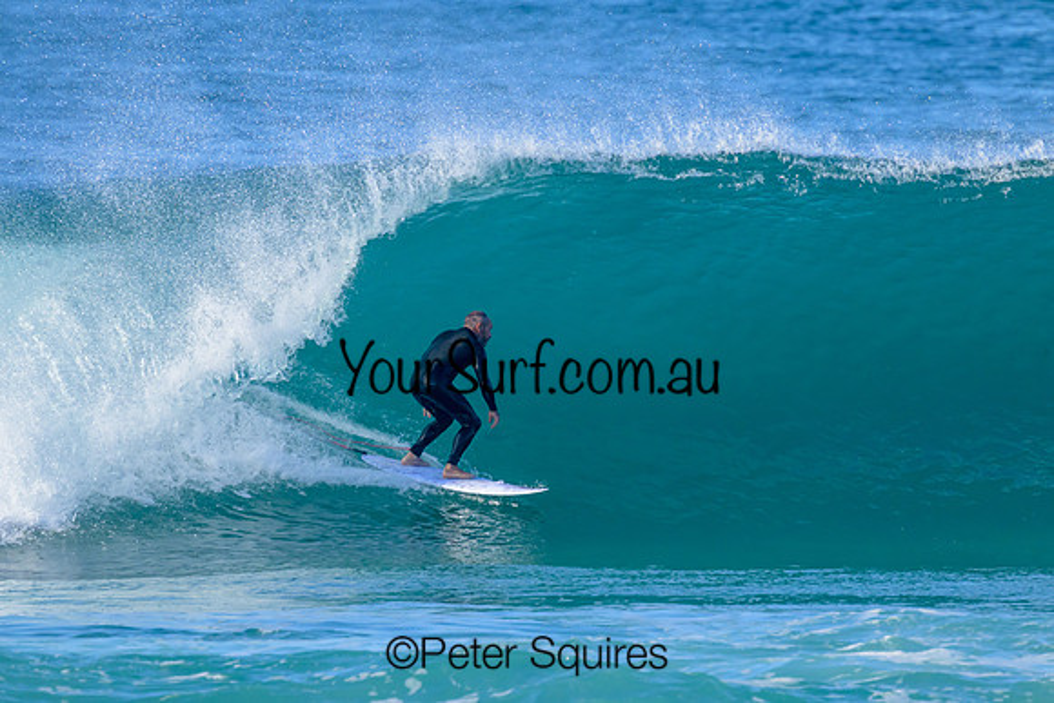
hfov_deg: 2.5
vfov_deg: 1.7
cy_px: 352
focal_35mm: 824
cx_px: 527
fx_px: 24132
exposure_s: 1/2000
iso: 2500
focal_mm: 800
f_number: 11
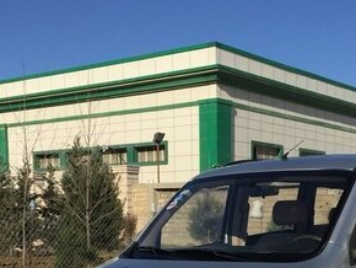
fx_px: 679
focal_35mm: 66
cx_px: 260
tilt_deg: -6.7
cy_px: 296
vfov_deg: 21.2
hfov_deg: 29.0
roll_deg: -1.0
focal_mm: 4.15
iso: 32
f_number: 2.2
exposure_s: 1/3597
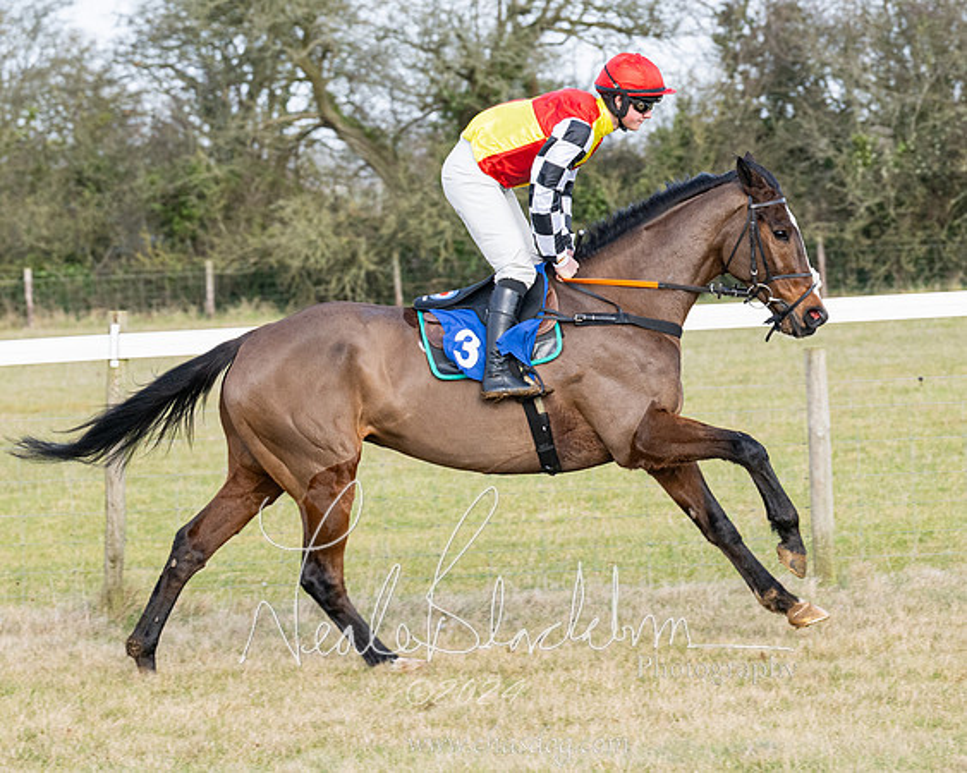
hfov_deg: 8.7
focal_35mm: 223
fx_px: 6368
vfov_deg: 6.9
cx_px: 567
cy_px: 431
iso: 400
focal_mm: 103
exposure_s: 1/800
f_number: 5
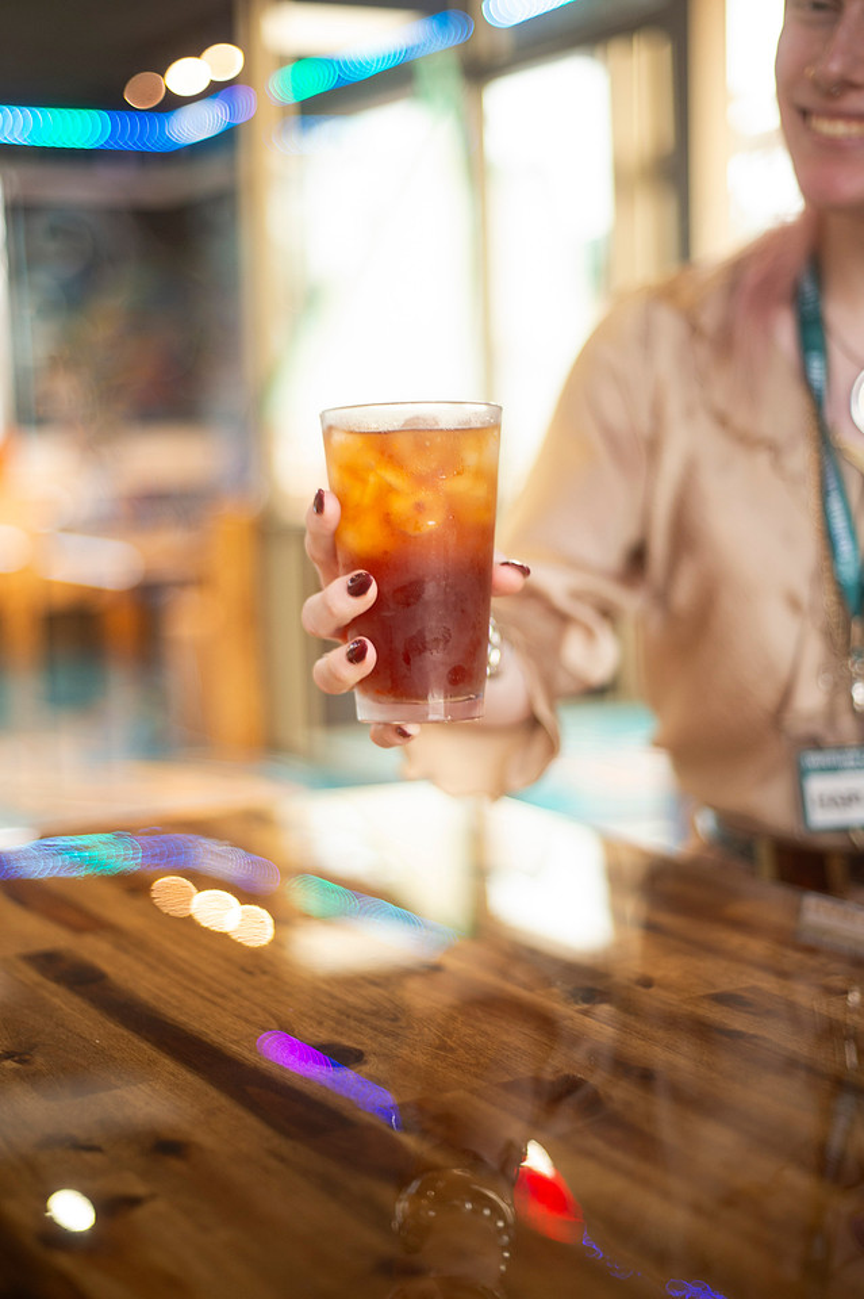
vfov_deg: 39.6
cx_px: 432
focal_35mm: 50
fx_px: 1802
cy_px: 650
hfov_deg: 27.0
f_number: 1.8
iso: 800
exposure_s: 1/60
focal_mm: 50
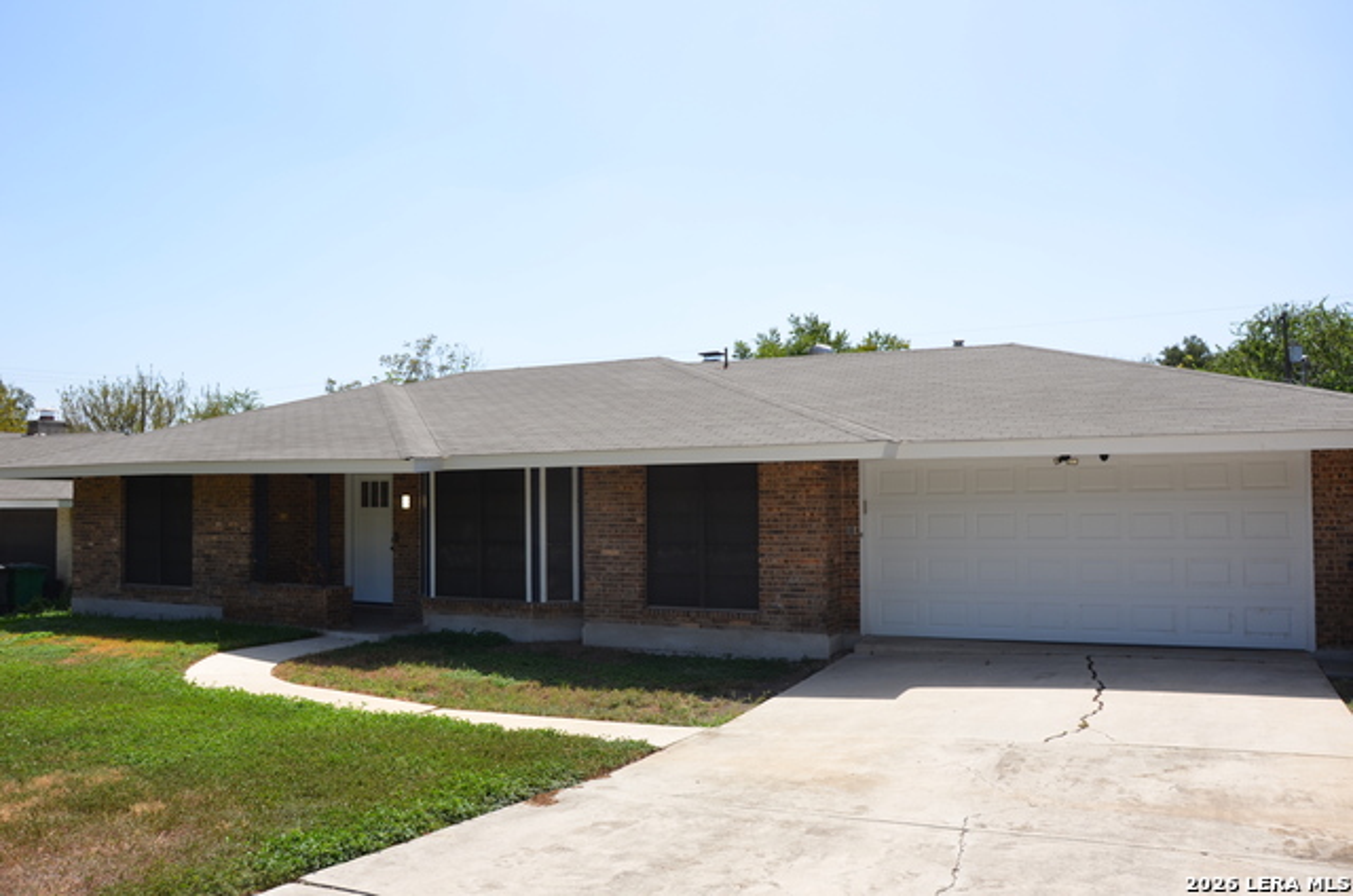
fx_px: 1013
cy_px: 448
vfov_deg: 47.7
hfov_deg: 67.5
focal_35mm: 27
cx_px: 676
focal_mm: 18
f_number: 7.1
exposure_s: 1/250
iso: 100
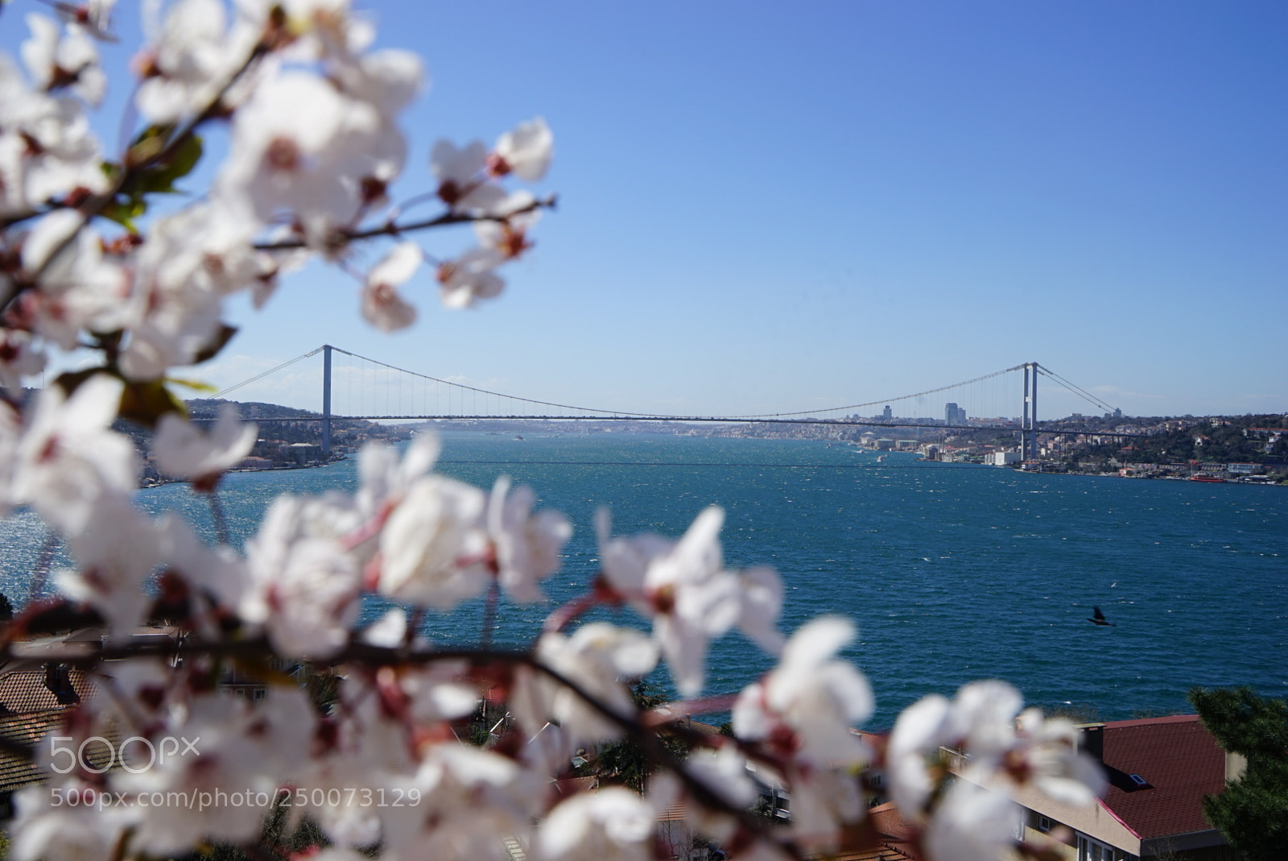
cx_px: 644
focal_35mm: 33
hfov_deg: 57.2
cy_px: 430
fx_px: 1181
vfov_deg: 40.0
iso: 100
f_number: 14
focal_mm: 33
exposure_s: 1/125
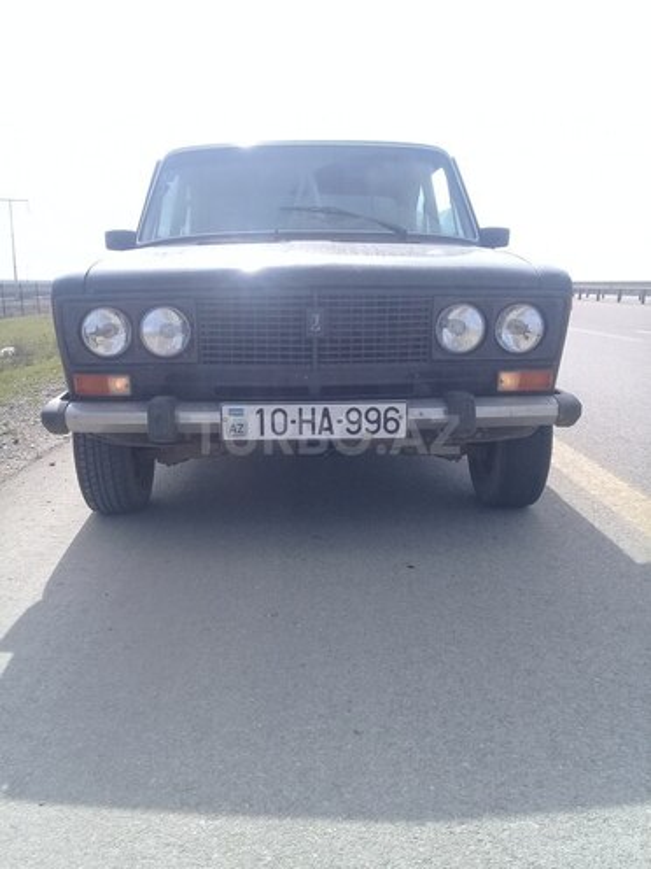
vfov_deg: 58.4
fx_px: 777
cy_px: 434
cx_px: 326
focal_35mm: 31
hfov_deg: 45.4
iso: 50
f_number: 2.2
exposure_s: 1/1048
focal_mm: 3.3
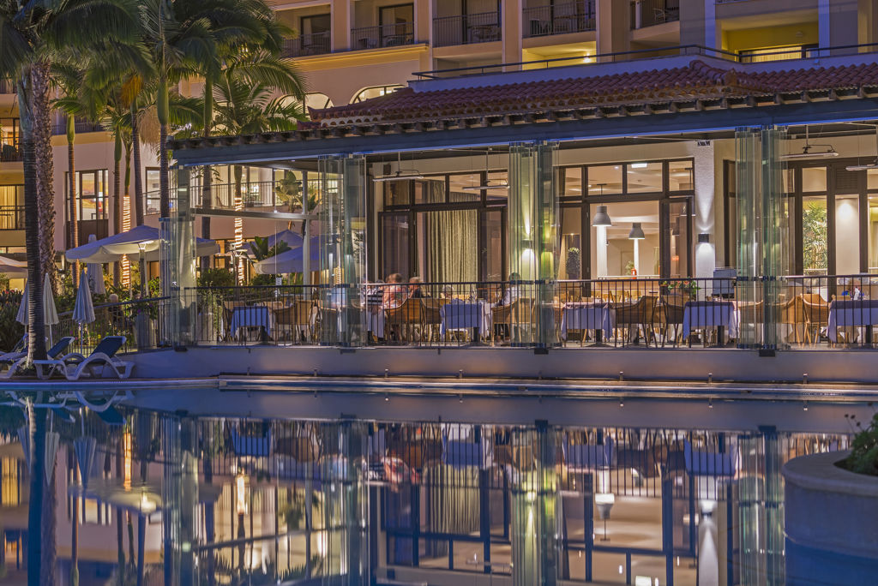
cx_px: 439
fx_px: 1806
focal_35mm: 74
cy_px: 293
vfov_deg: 18.4
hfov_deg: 27.3
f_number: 4
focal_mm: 74
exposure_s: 5
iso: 100
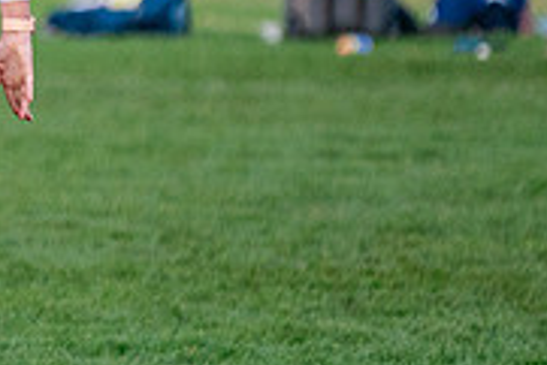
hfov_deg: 2.5
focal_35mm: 840
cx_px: -141
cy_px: -63
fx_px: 12773
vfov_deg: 1.6
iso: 1600
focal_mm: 200
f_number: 2.8
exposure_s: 1/2500
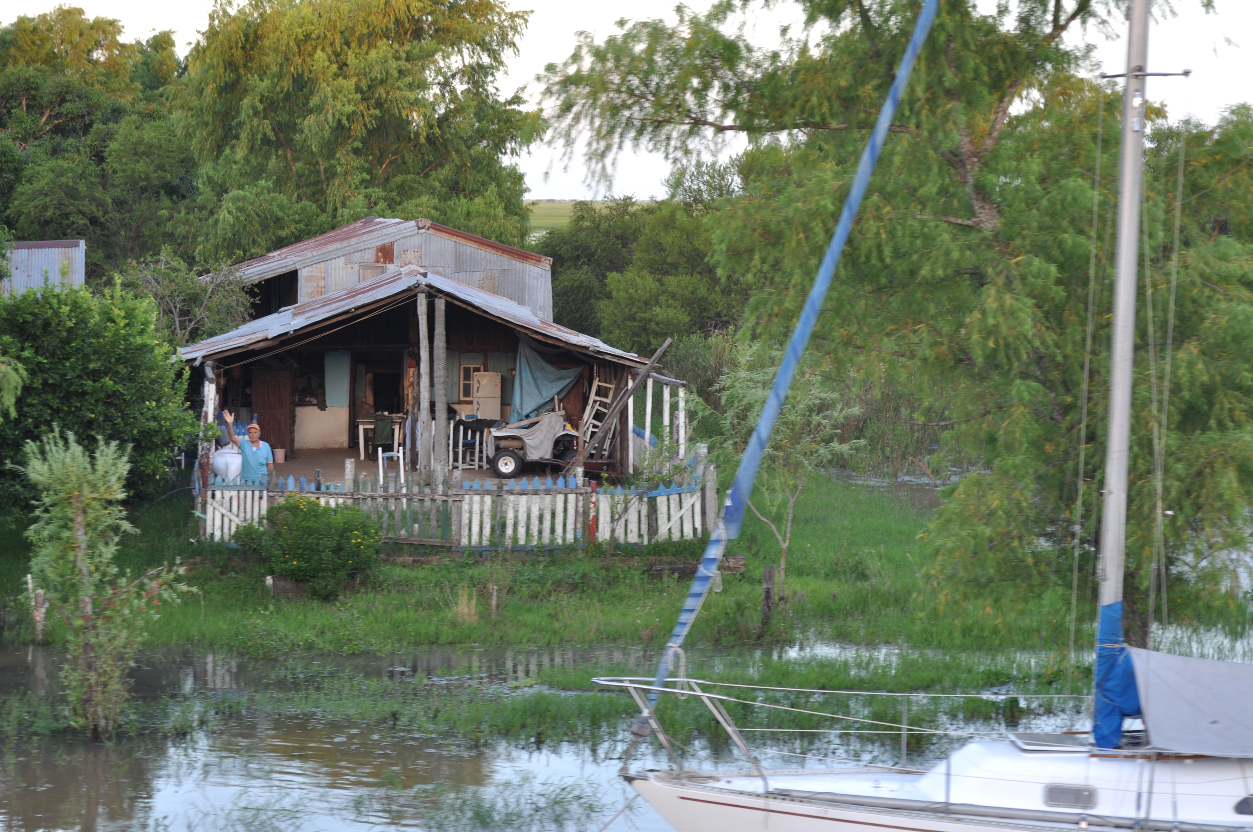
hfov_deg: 27.0
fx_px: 2607
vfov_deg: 18.1
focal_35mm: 75
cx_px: 626
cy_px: 416
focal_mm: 50
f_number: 2.8
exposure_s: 1/60
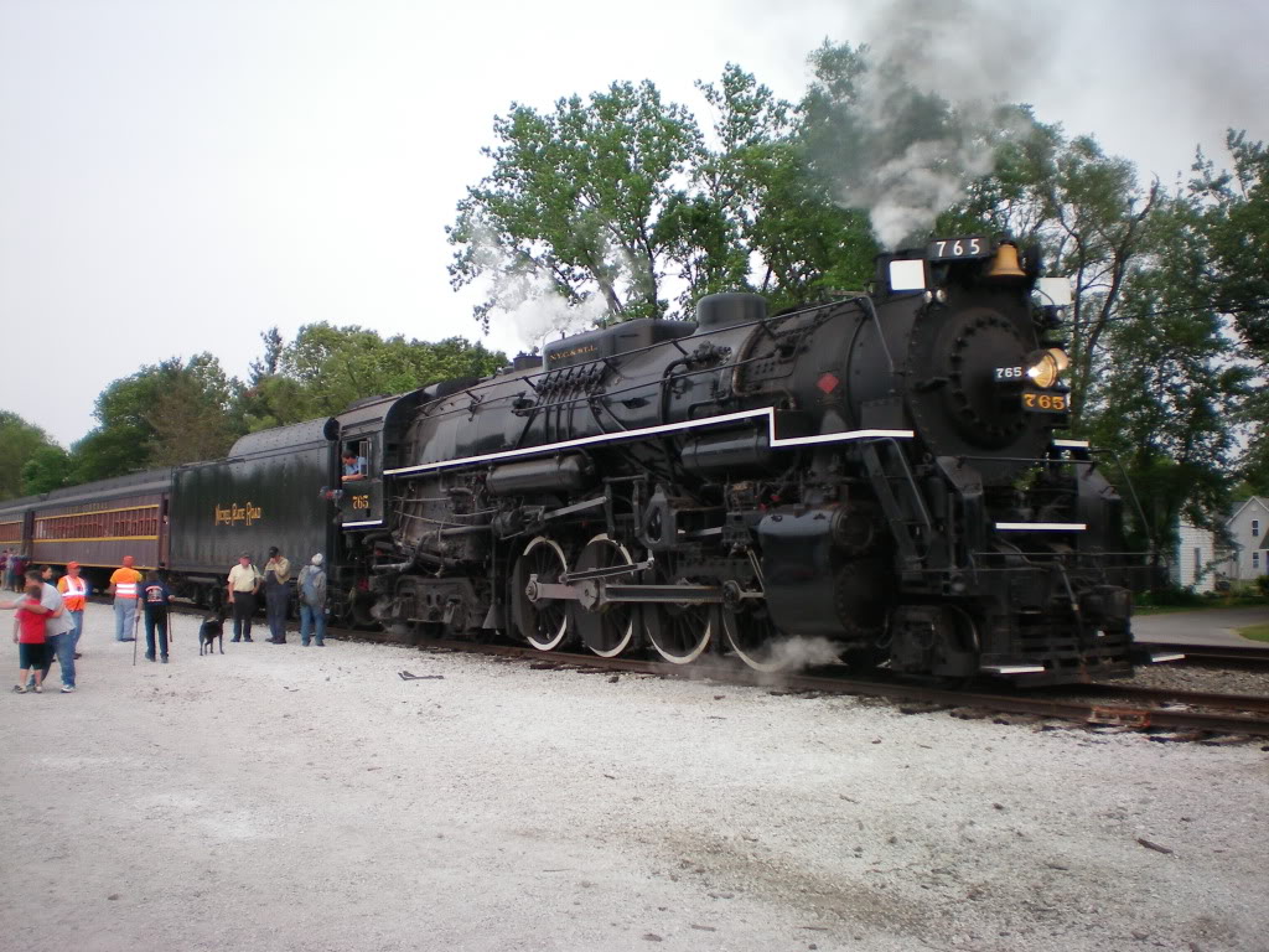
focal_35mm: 38
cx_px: 634
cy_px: 476
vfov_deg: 37.7
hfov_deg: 49.0
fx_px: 1393
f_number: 3.1
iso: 64
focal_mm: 6.3
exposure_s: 1/200
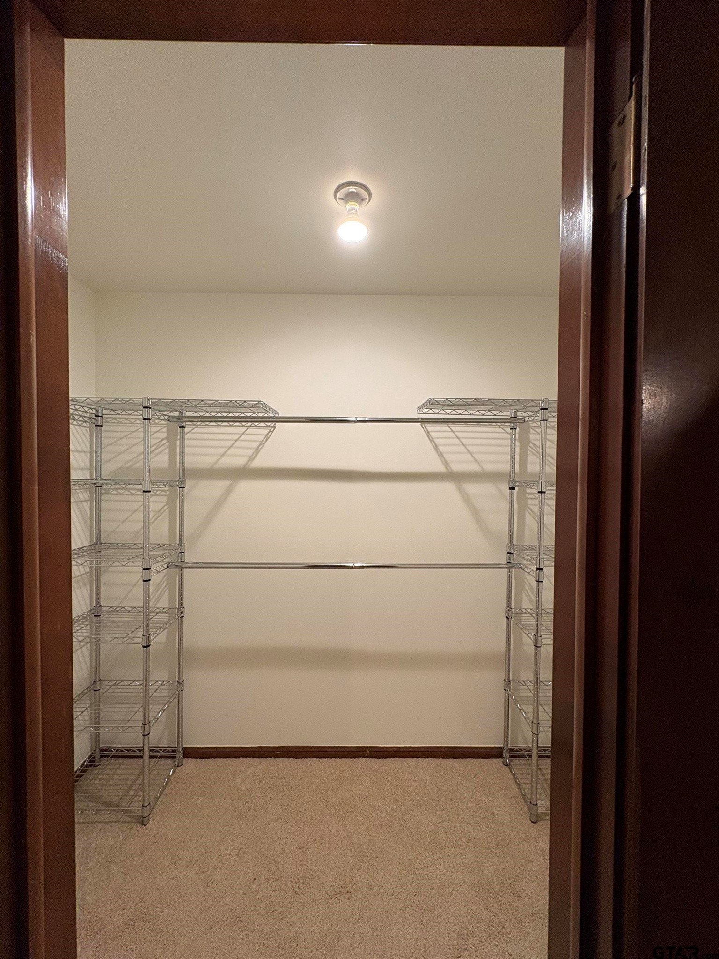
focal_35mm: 14
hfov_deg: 85.7
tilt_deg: -1.0
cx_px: 360
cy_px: 480
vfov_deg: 102.1
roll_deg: -0.1
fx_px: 388
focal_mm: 2.22
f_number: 2.2
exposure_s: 1/60
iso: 200
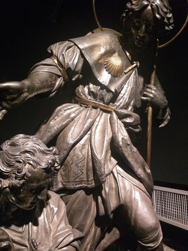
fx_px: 188
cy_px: 126
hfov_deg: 53.1
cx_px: 94
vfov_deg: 67.3
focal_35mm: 26
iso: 250
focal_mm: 3.93
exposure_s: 1/25
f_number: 1.7
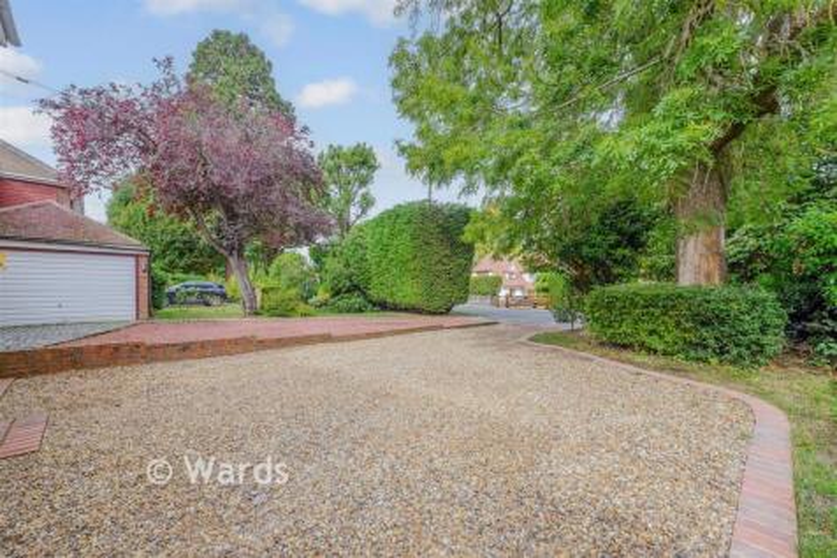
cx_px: 418
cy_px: 279
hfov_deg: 104.3
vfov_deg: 81.2
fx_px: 325
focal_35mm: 14
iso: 100
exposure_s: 1/100
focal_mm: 14
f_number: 8
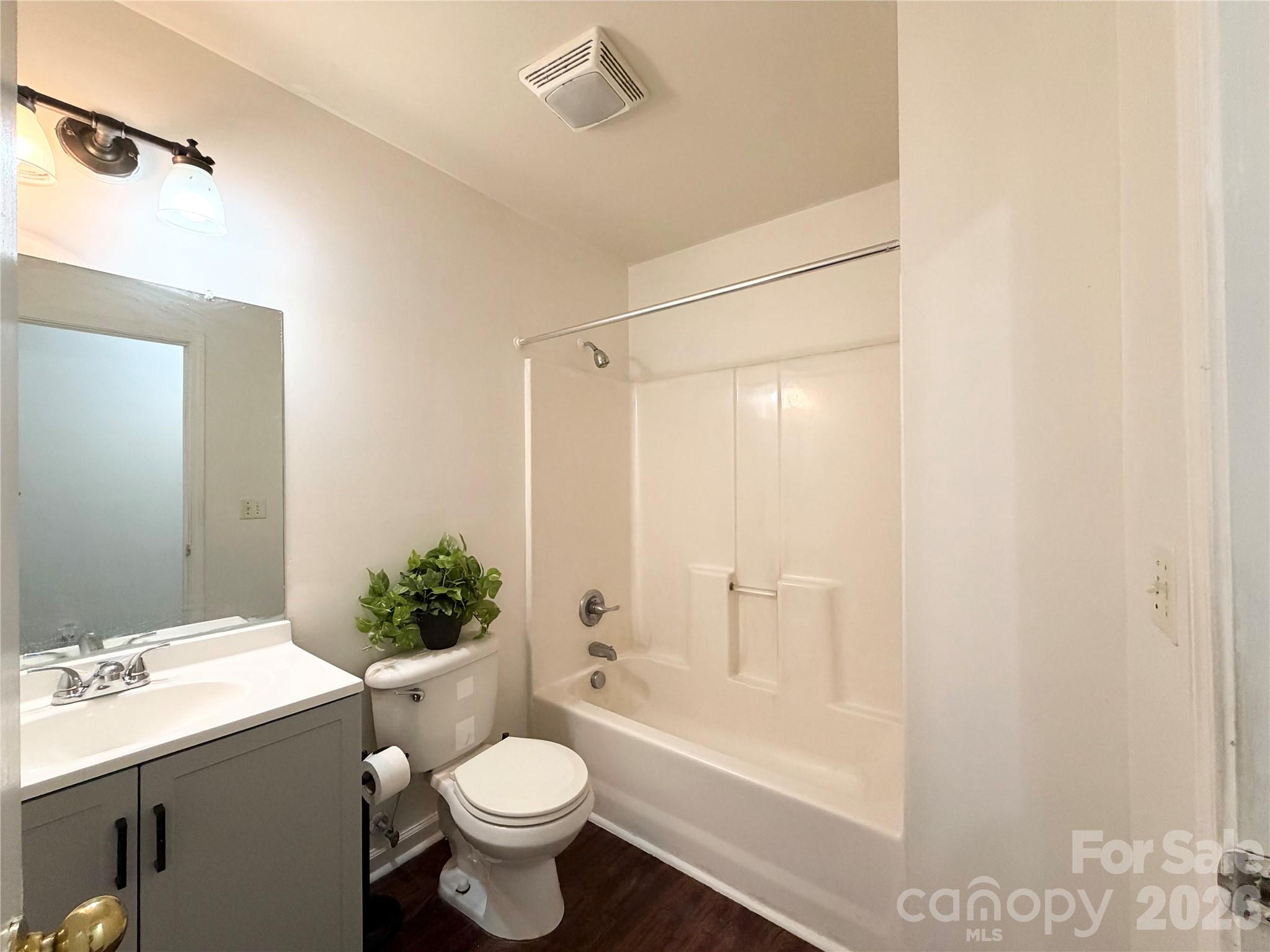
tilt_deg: -0.4
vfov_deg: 85.7
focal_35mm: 14
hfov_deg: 102.1
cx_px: 635
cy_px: 476
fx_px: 514
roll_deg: +0.6
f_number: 2.2
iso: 320
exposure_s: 1/60
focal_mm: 2.22
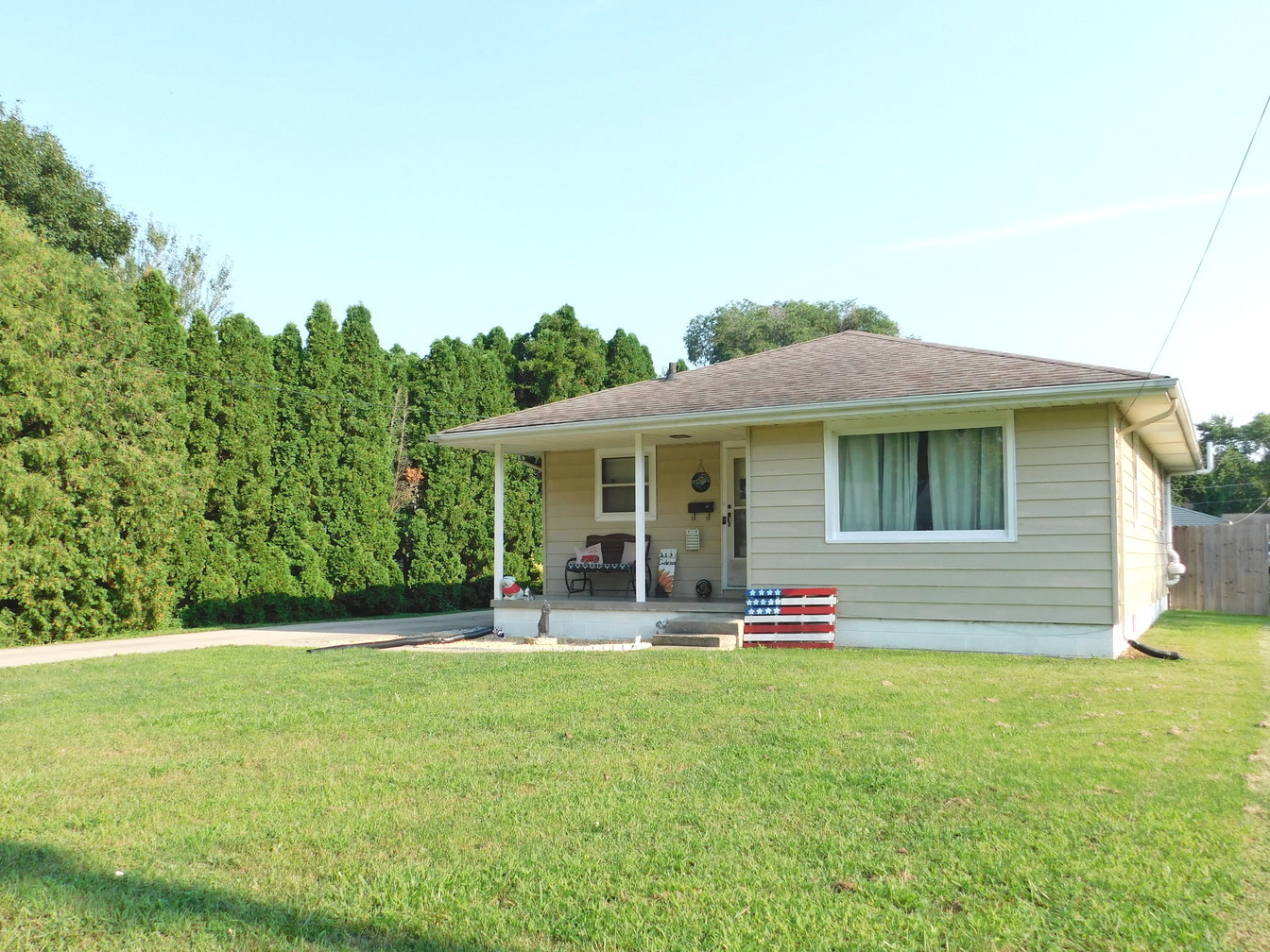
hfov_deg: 59.9
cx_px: 597
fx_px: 1101
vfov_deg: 46.8
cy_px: 504
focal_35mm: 30
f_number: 3.2
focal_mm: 4.9
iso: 125
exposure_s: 1/500
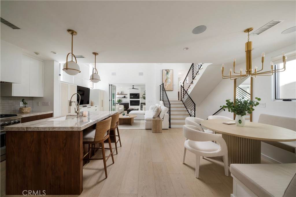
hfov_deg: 112.6
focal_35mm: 12
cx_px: 148
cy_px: 98
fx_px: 99
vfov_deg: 90.0
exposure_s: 1/2
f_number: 14
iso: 100
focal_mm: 12
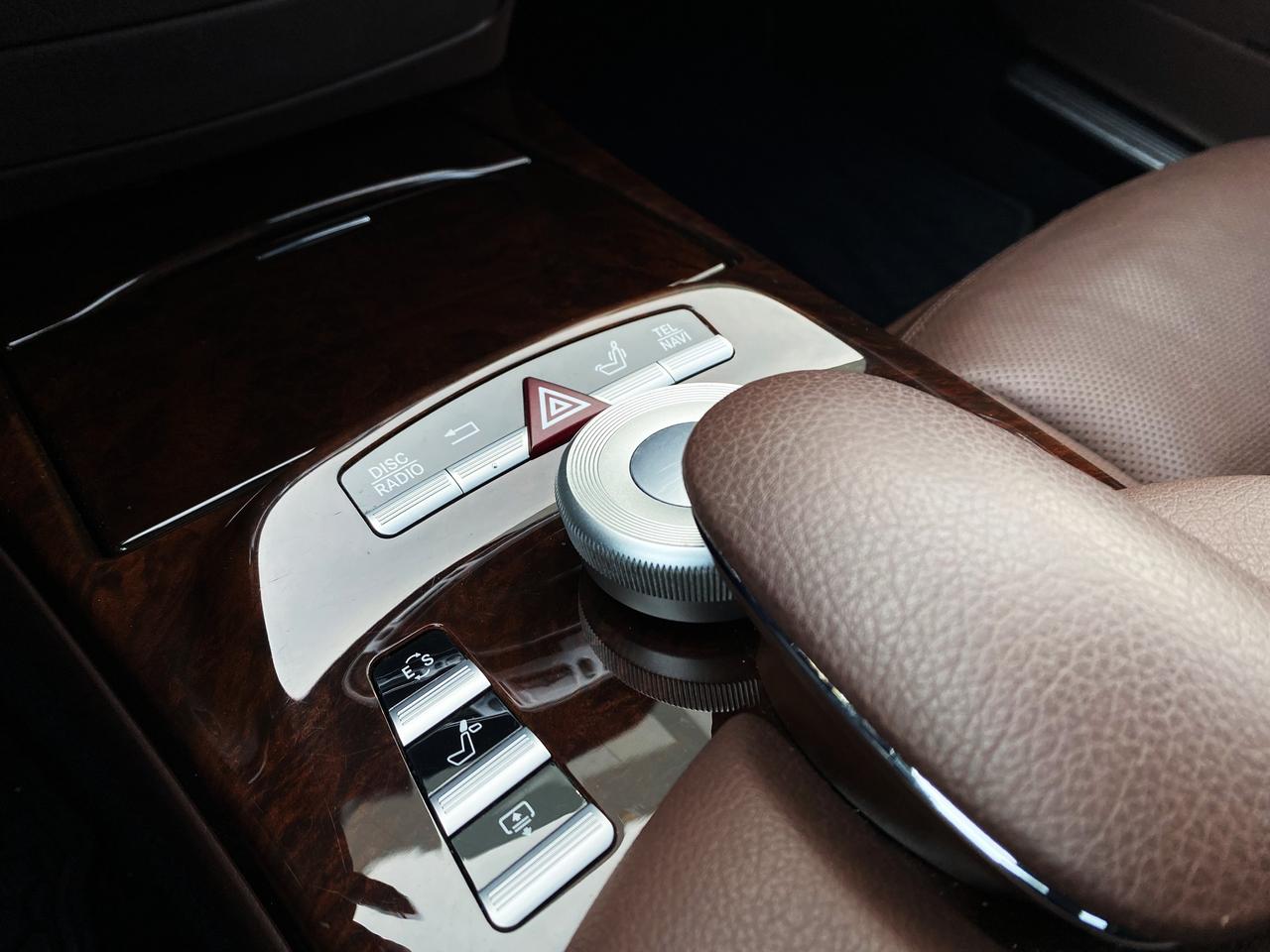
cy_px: 476
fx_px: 954
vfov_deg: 53.1
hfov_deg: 67.3
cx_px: 635
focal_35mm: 26
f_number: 1.8
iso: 100
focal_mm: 4.25
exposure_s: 1/121
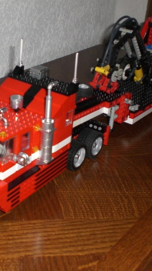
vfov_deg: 36.6
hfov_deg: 20.9
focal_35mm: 57
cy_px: 136
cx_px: 41
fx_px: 409
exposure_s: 1/60
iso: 200
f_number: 3.1
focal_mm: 6.3
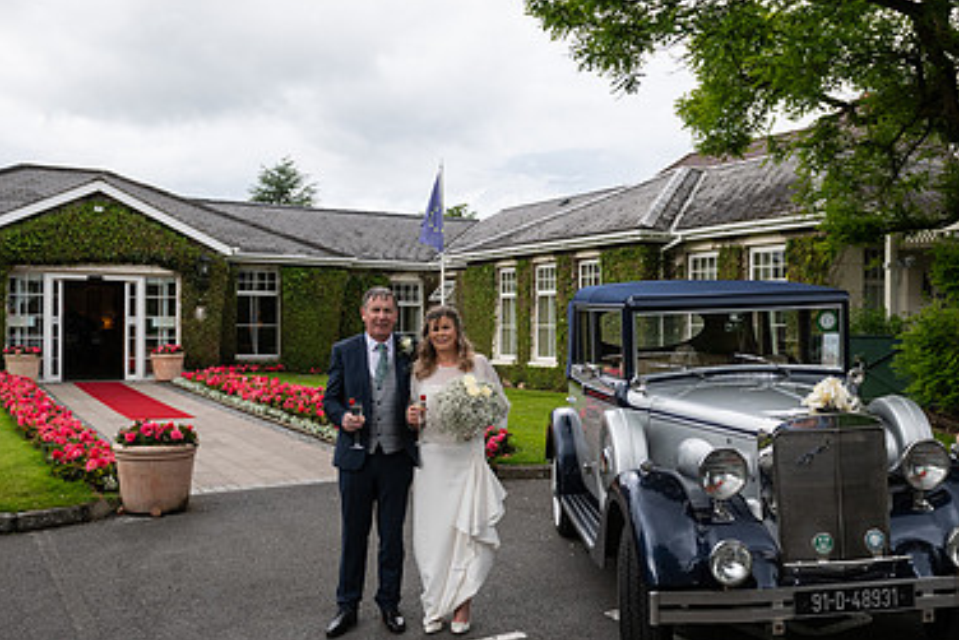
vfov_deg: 36.0
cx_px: 574
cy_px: 335
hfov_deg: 51.5
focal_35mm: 37
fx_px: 986
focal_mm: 24
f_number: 3.5
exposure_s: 1/2000
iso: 320
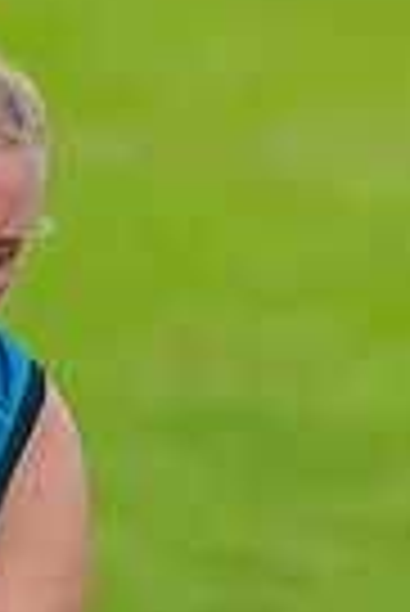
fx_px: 42477
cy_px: 667
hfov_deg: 0.6
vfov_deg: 0.8
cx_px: -208
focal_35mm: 2493
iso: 800
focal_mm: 420
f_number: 5.6
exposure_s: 1/1600
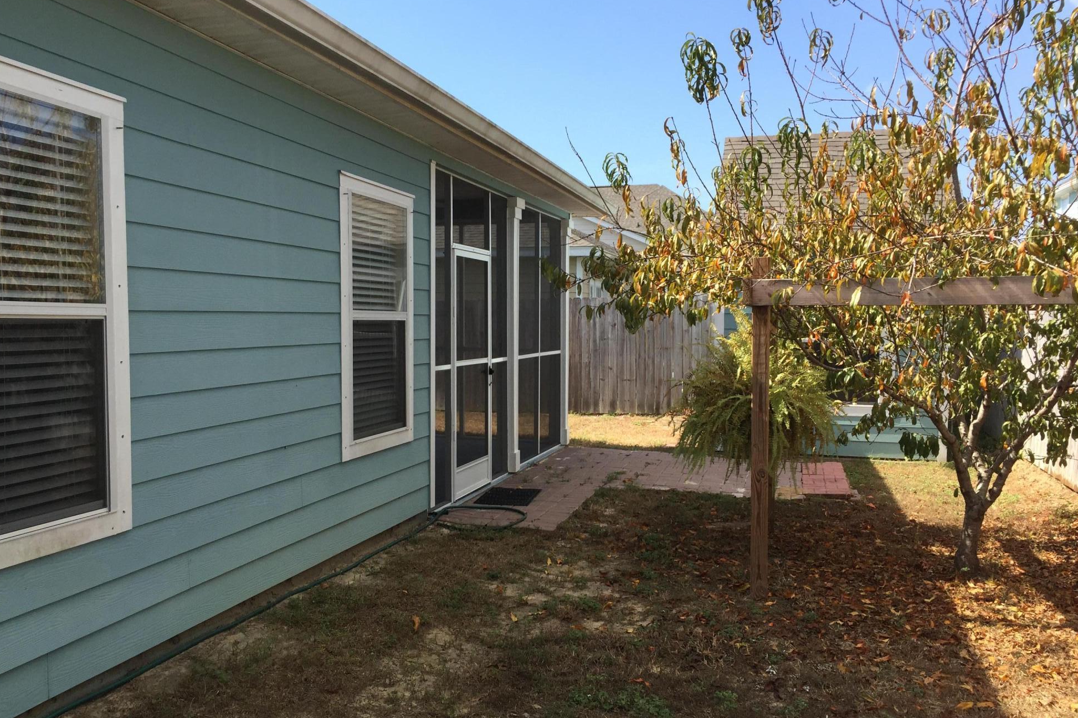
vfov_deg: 42.3
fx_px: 928
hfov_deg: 60.3
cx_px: 529
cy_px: 381
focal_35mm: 31
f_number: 2.2
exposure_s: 1/1236
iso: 32
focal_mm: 4.15
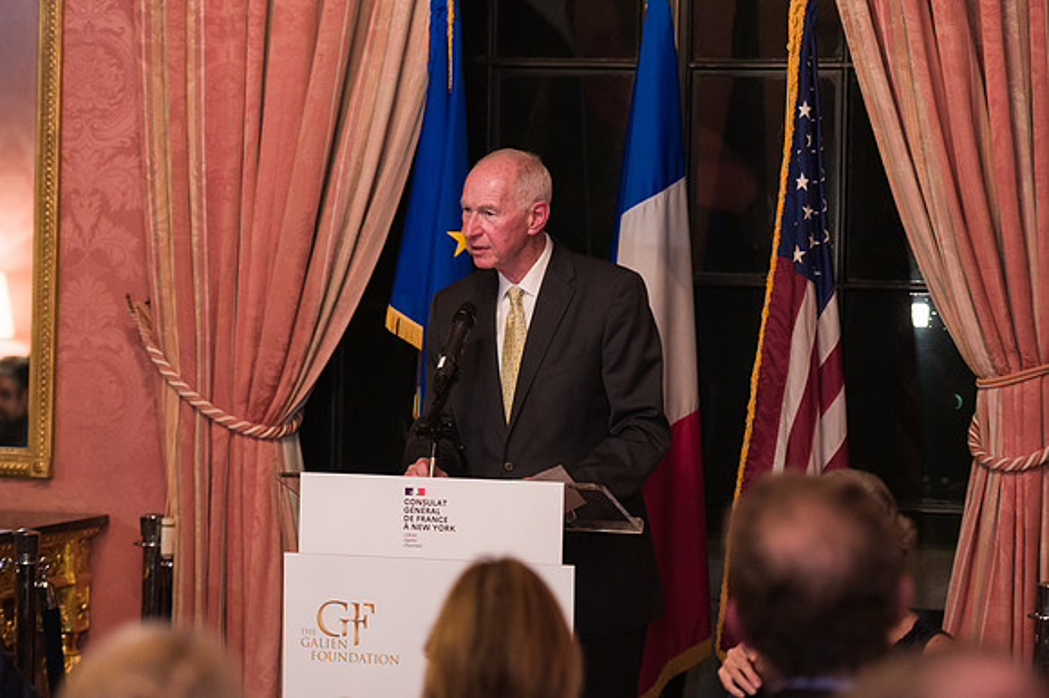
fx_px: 3200
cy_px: 335
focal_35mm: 110
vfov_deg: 12.5
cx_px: 502
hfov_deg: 18.6
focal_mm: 102
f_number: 3.2
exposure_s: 1/200
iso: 3200
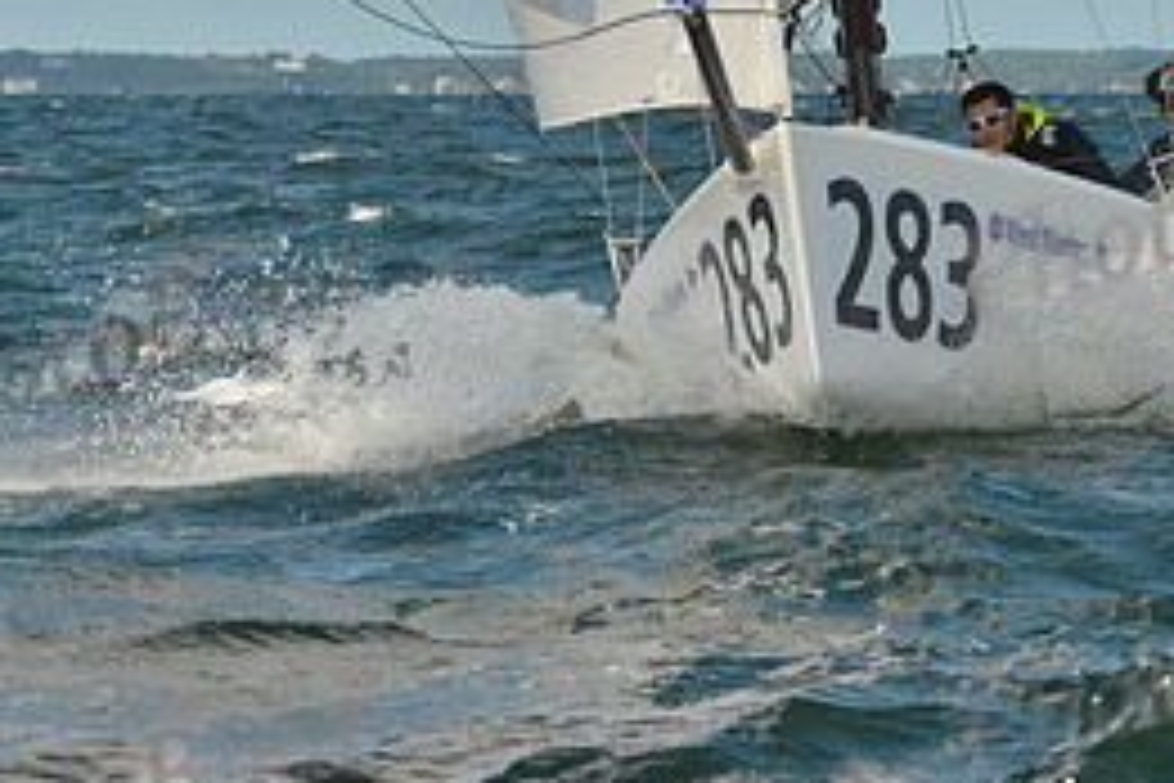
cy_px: 29
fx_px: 6880
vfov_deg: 6.5
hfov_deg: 9.7
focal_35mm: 211
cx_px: 729
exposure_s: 1/1600
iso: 400
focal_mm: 95
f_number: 10
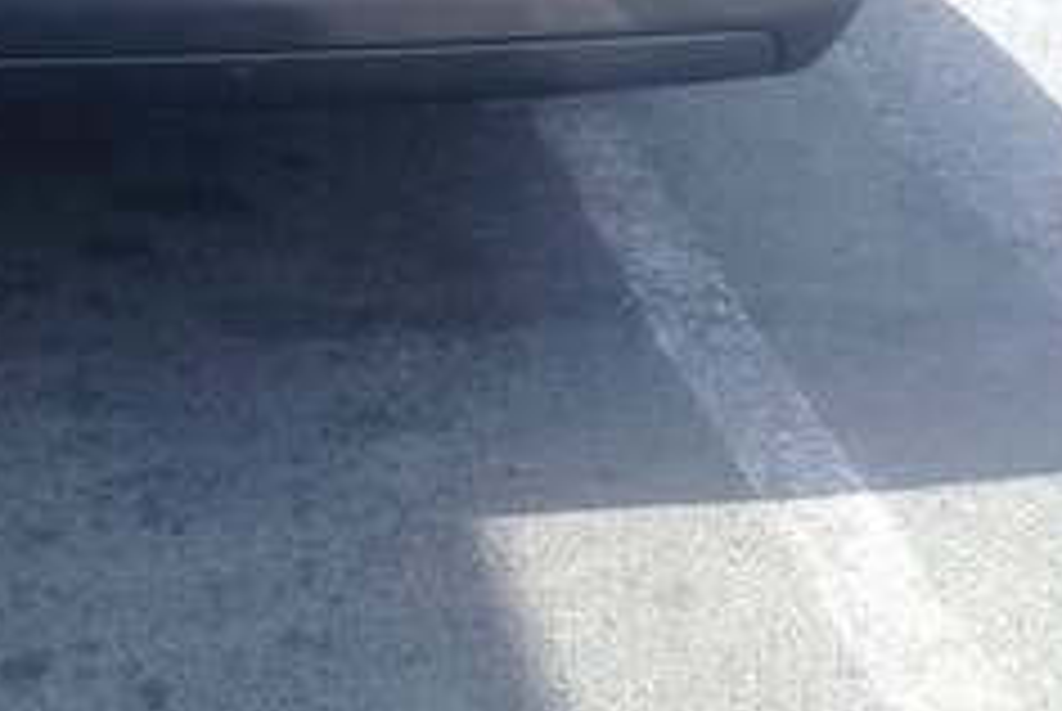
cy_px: -151
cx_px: 86
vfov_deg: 14.7
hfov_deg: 22.0
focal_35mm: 90
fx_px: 2658
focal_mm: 3.3
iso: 50
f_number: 2.2
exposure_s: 1/396
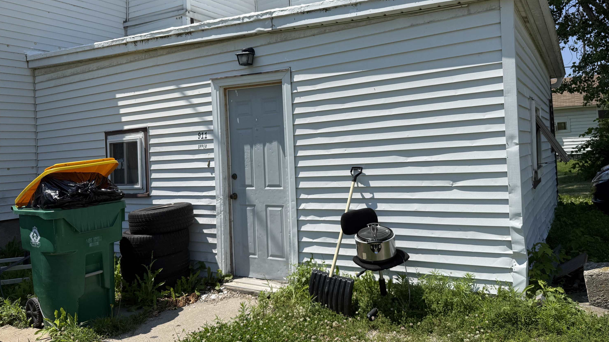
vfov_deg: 42.7
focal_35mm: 27
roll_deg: +2.9
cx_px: 312
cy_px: 138
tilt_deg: +1.3
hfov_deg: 69.9
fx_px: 436
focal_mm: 6.76
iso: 80
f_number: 1.78
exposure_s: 1/6173
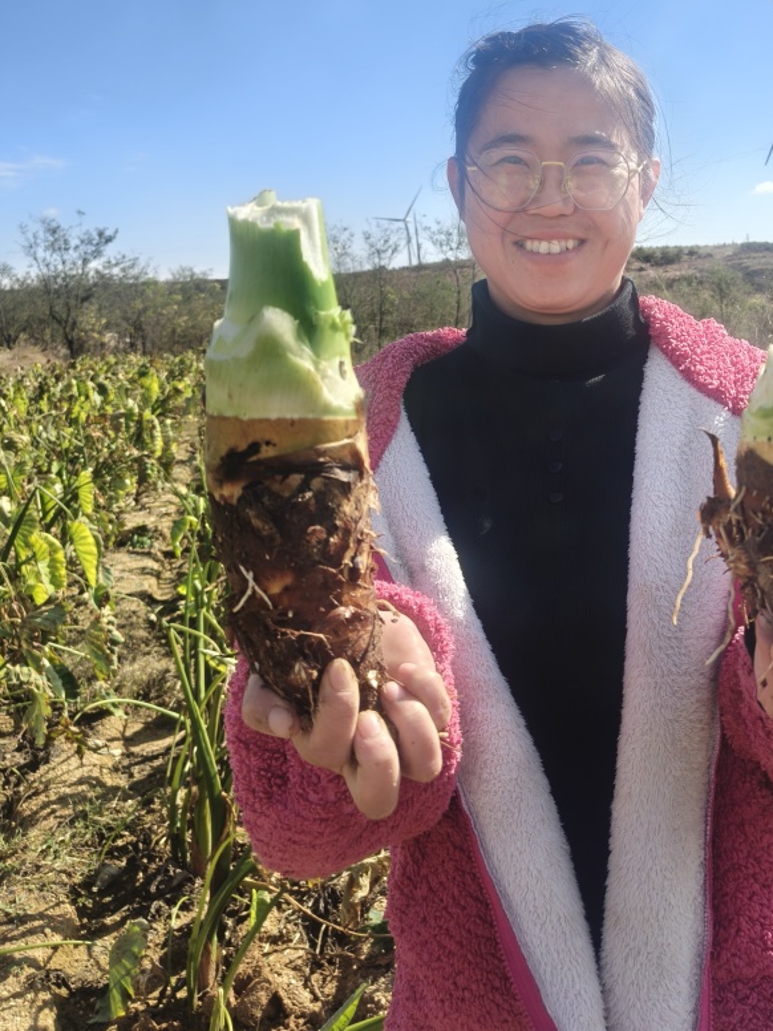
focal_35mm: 33
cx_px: 515
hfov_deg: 42.4
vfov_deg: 54.6
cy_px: 379
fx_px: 983
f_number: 1.8
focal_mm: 5.59
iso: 64
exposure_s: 1/2388
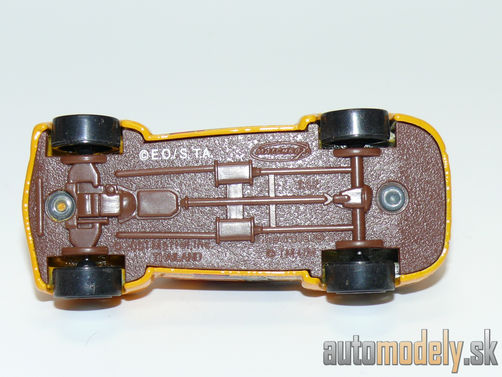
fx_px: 1523
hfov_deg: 18.7
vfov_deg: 14.1
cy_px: 188
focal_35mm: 105
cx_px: 251
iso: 100
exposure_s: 1/30
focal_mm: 13.7
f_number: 4
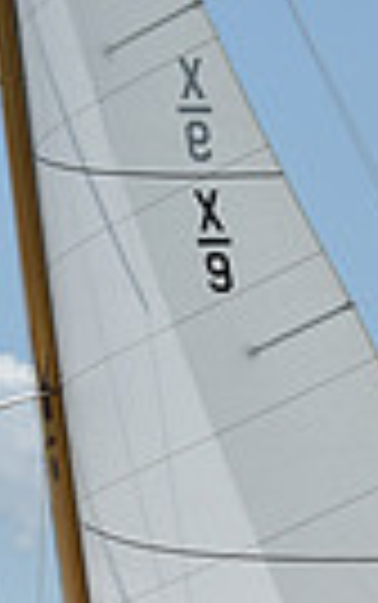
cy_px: 117
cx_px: 218
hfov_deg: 4.3
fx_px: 5082
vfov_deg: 6.8
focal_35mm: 309
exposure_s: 1/1600
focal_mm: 70
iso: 250
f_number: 8
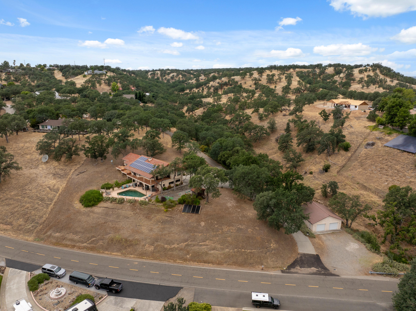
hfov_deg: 71.6
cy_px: 156
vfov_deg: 56.8
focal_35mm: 24
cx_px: 208
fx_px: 288
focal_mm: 12.29
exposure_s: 1/160
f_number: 2.8
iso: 100
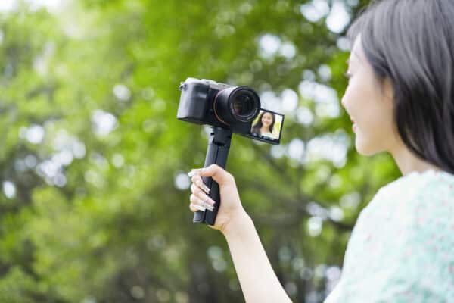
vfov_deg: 19.5
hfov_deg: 28.8
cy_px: 152
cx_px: 227
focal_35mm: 70
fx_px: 883
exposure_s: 1/60
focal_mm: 70
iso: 200
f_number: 2.8
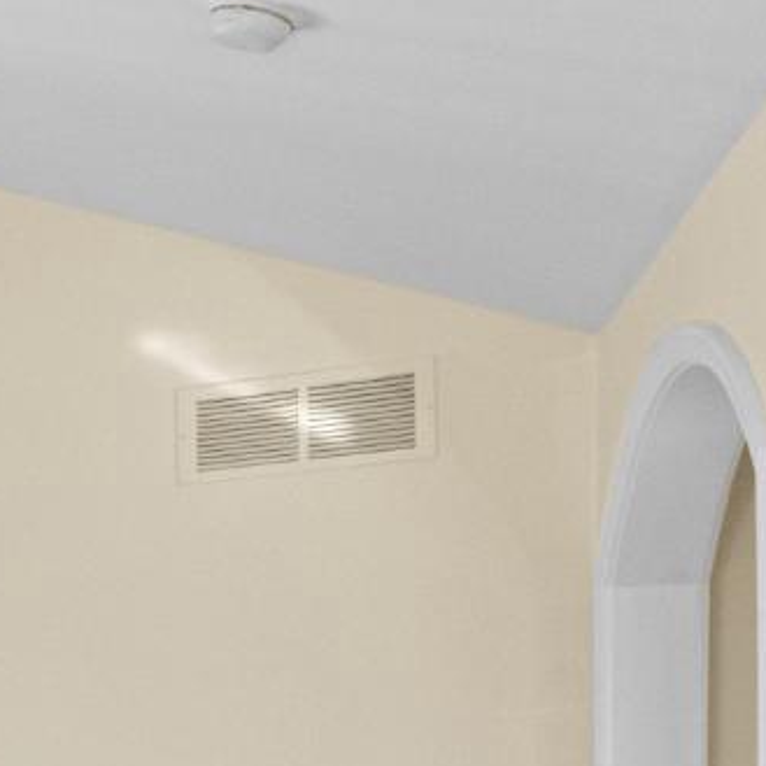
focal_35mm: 74
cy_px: 919
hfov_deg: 13.3
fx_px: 1853
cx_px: -1262
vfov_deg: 21.7
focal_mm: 14
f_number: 7.1
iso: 800
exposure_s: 1/80
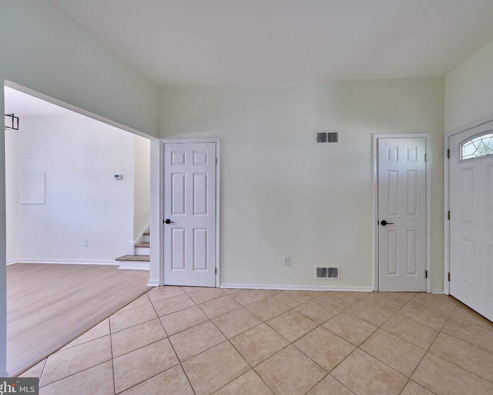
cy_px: 195
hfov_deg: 100.1
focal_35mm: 14
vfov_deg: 88.0
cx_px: 279
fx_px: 204
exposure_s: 1/160
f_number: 6.3
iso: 500
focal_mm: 12
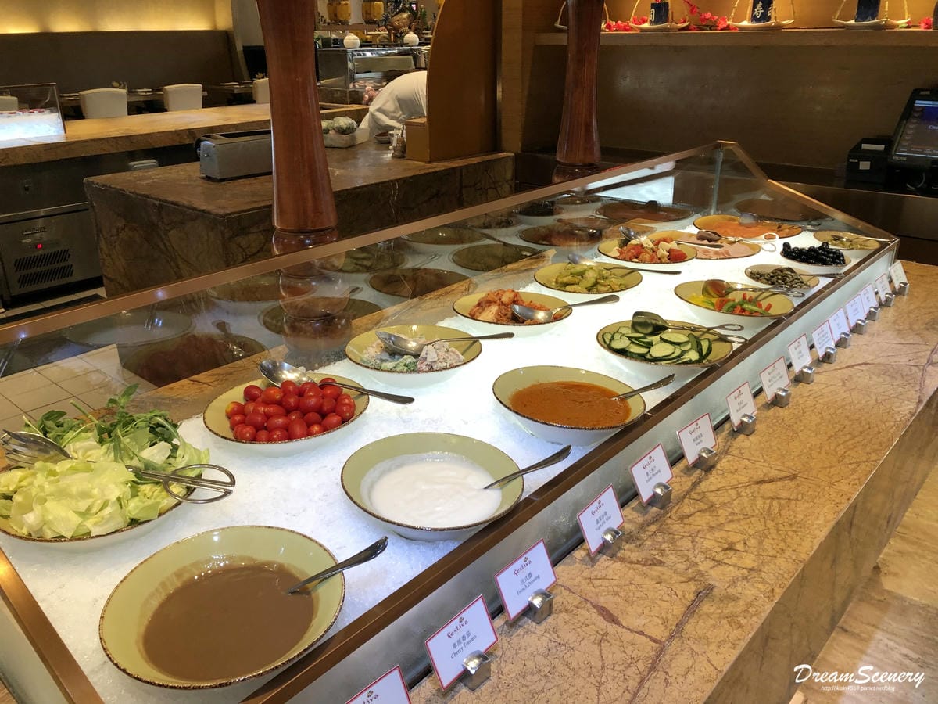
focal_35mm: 28
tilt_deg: -23.8
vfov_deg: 49.7
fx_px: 759
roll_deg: +0.3
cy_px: 352
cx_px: 469
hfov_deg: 63.4
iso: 40
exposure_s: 1/33
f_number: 1.8
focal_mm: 3.99
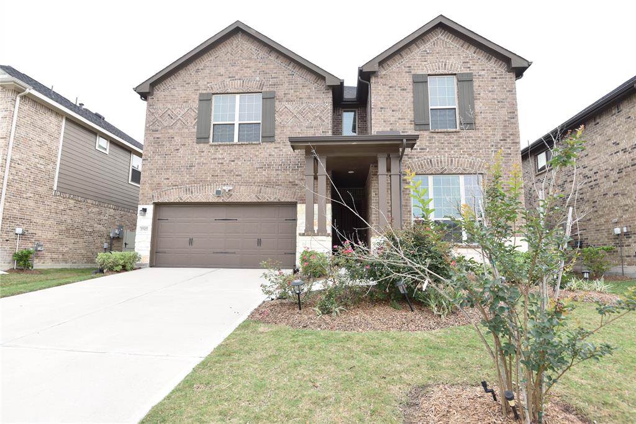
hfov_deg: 86.9
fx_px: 336
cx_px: 318
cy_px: 212
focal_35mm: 19
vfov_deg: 64.6
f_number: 5
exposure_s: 1/100
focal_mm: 19
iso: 100
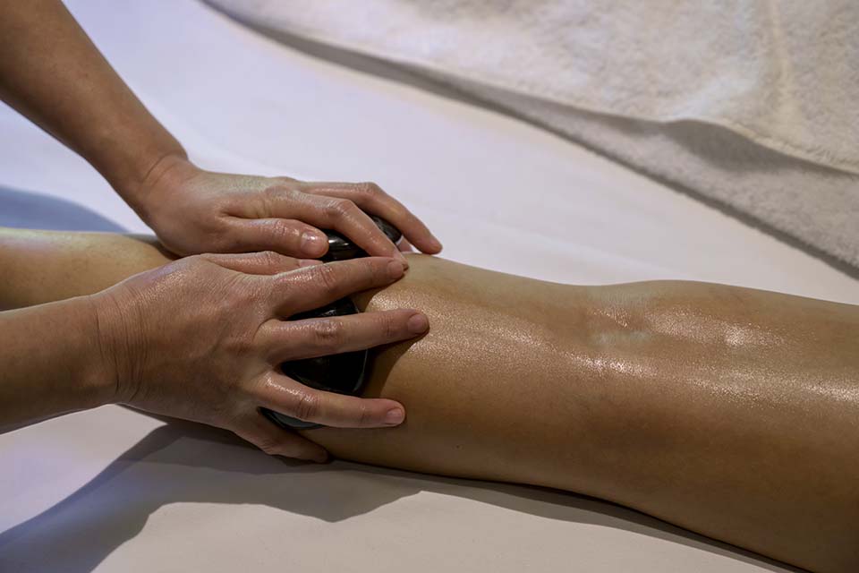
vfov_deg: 20.3
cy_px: 286
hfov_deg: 30.1
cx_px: 430
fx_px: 1599
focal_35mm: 67
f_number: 4.5
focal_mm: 67
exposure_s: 1/200
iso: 640
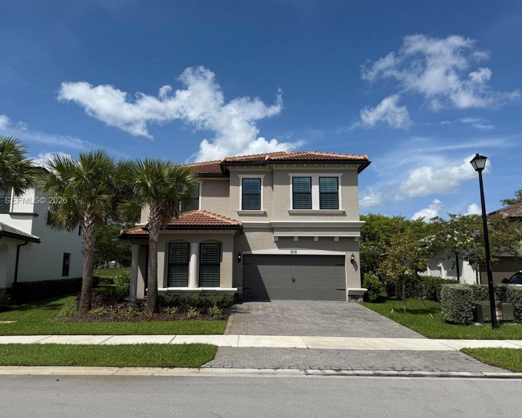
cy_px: 201
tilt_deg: +10.4
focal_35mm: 26
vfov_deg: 54.9
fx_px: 402
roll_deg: -0.6
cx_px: 244
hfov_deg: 66.0
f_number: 1.78
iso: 80
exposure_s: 1/8130
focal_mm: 6.76
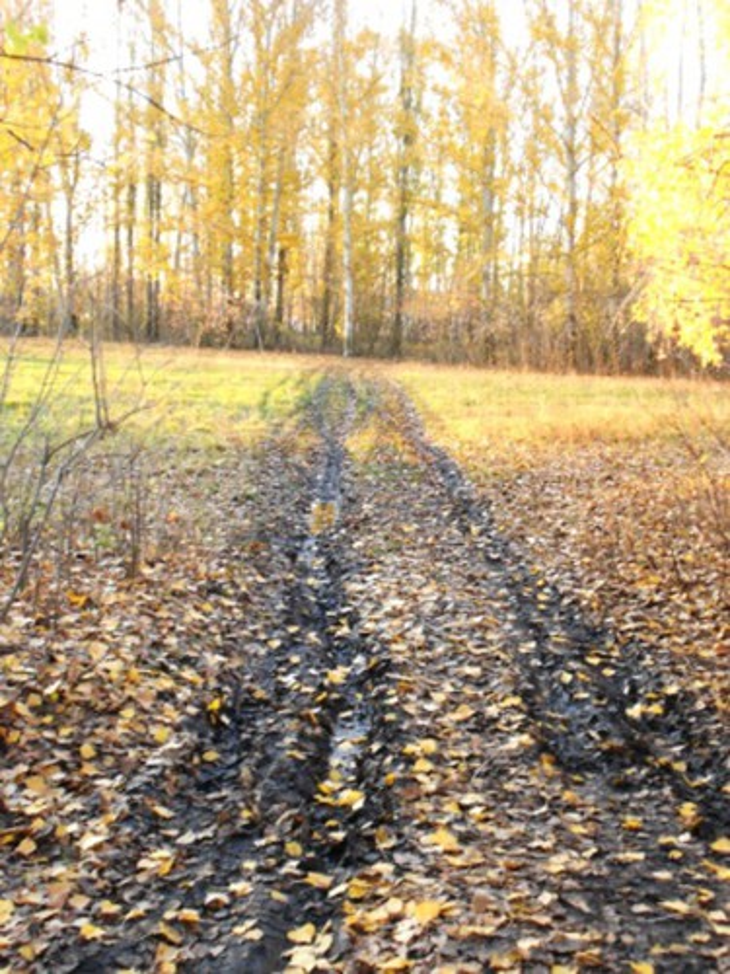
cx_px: 365
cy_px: 487
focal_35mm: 43
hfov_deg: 33.6
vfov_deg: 43.9
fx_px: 1209
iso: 400
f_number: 4.2
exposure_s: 1/30
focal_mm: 7.7
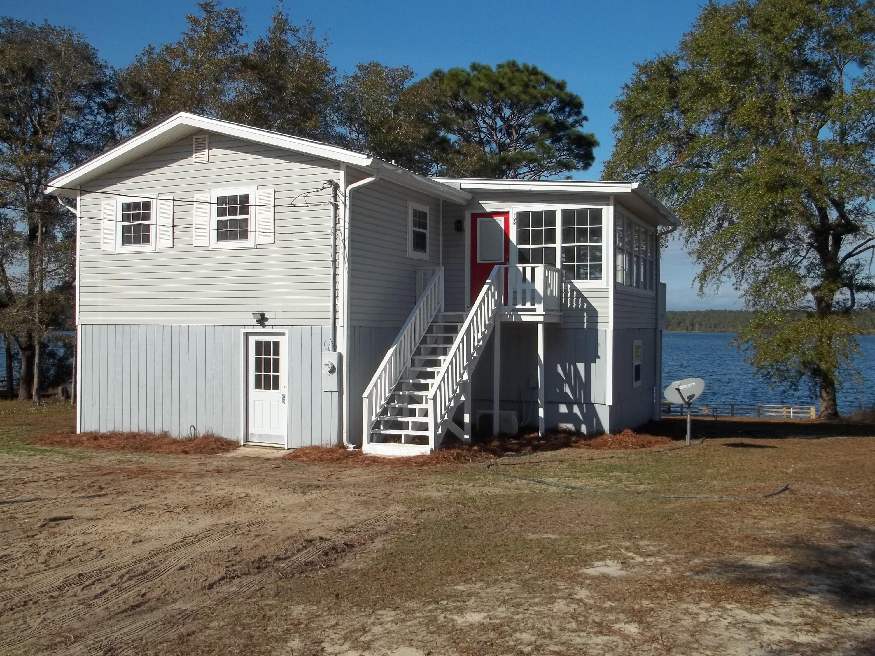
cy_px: 328
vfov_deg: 42.9
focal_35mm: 33
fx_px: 834
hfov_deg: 55.4
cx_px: 438
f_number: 8
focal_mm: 5.9
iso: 64
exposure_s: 1/250
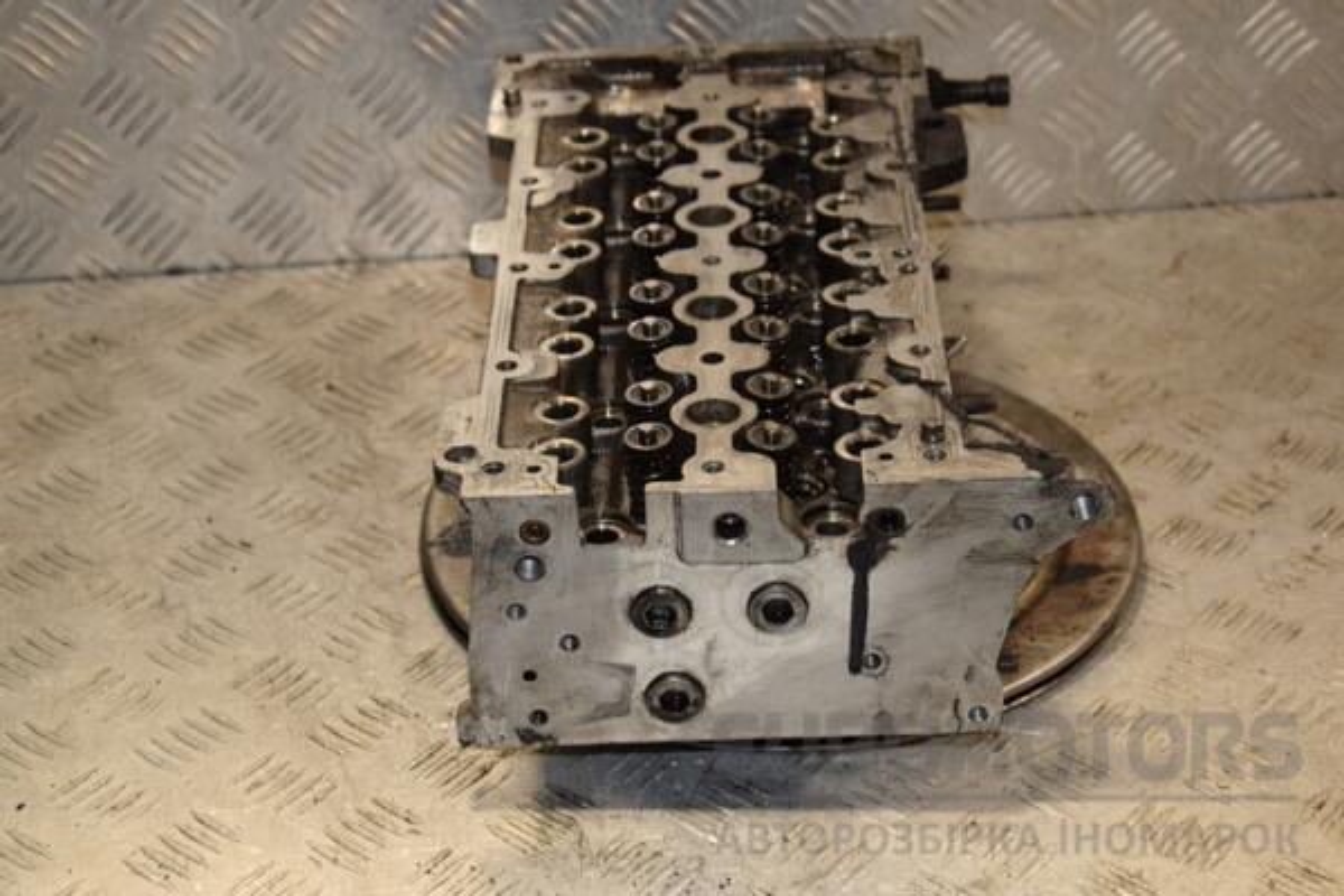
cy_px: 448
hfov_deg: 27.0
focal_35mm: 75
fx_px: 2800
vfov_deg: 18.2
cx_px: 672
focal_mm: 50
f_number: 6.3
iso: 800
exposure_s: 1/200
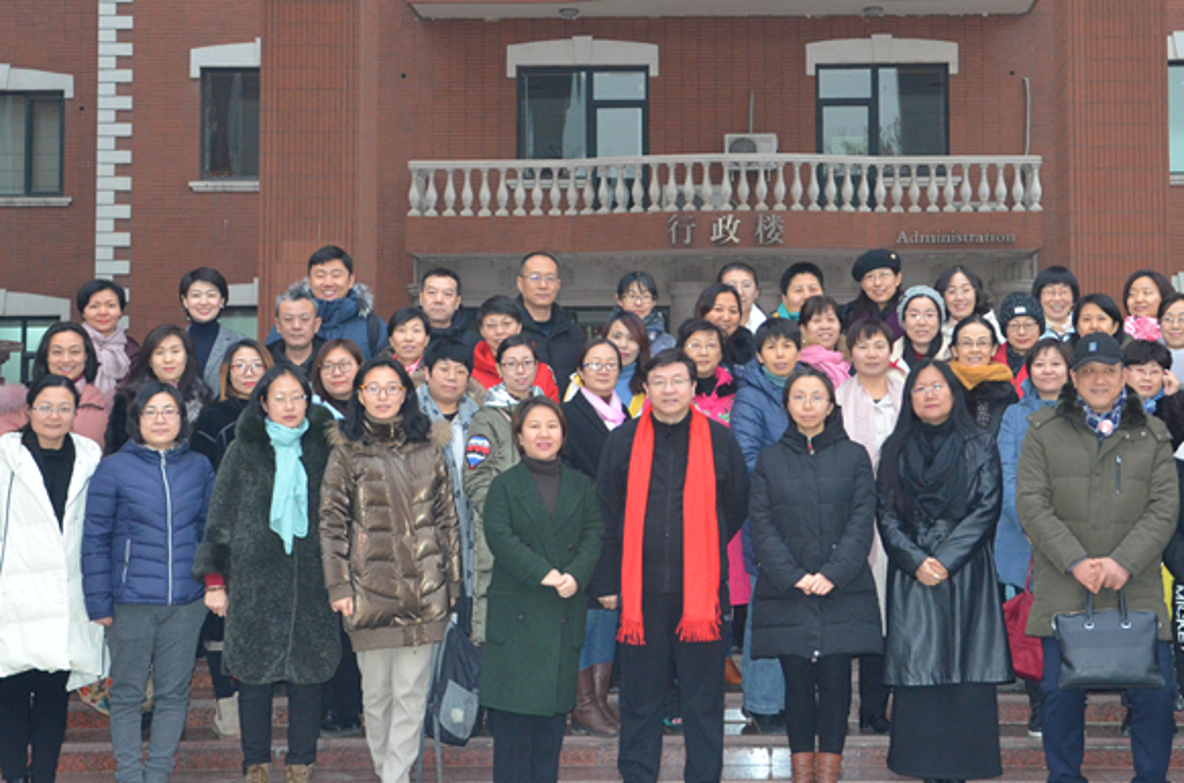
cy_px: 270
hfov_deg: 32.4
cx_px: 717
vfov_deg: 21.7
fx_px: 2034
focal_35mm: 62
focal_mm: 30
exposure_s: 1/60
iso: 1600
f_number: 5.6
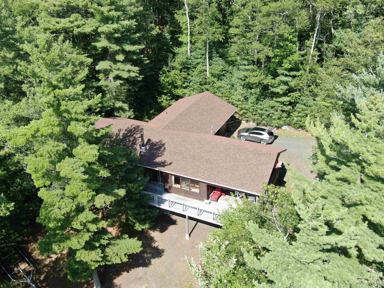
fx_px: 366
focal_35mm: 33
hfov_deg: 55.4
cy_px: 144
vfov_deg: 42.9
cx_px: 192
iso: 100
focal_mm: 5.69
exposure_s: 1/400
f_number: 3.2
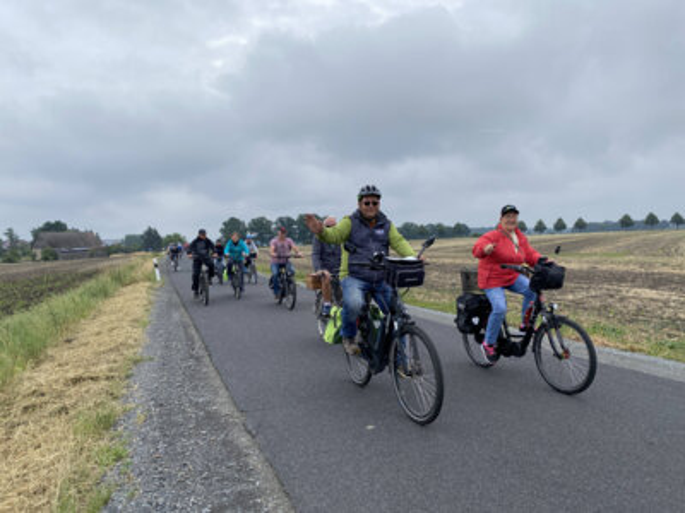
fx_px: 515
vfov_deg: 53.1
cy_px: 256
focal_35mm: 26
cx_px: 342
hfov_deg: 67.3
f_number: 1.8
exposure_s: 1/2817
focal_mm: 4.2
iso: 32
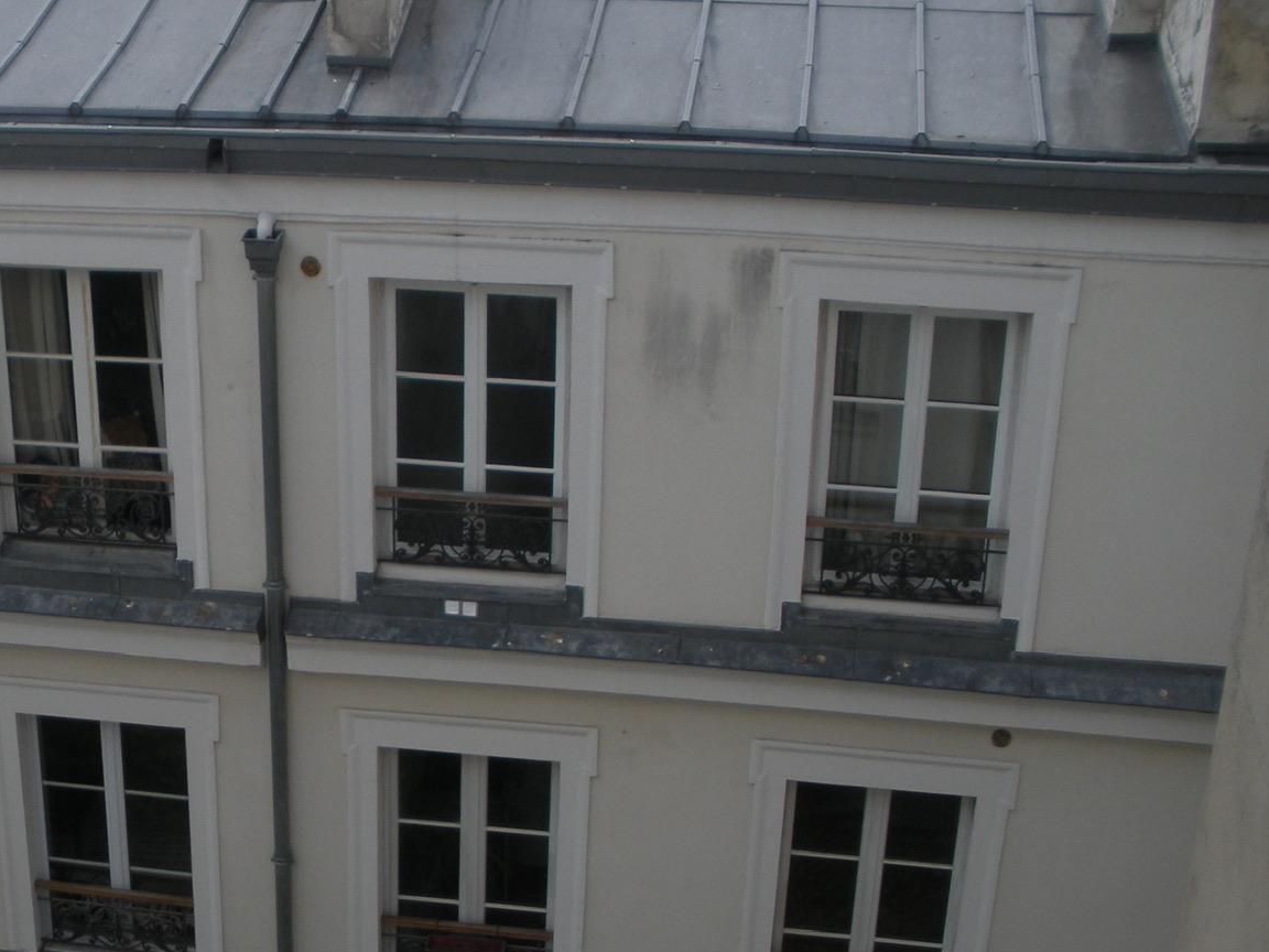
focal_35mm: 64
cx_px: 156
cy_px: 634
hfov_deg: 29.2
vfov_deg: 22.8
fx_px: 2346
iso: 64
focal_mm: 6.3
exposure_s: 1/504
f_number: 3.5
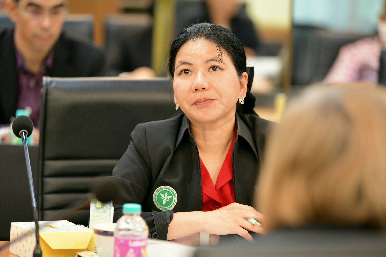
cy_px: 128
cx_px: 193
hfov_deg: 13.7
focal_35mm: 150
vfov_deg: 9.1
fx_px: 1608
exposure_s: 1/60.2
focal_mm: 150
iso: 1600
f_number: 2.8
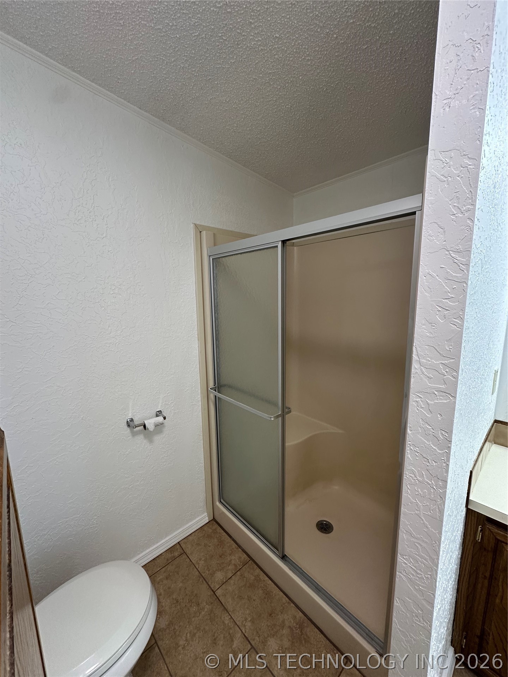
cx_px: 254
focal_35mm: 14
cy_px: 338
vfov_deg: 102.1
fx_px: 274
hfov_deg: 85.7
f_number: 2.2
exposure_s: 1/120
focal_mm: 2.22
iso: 200
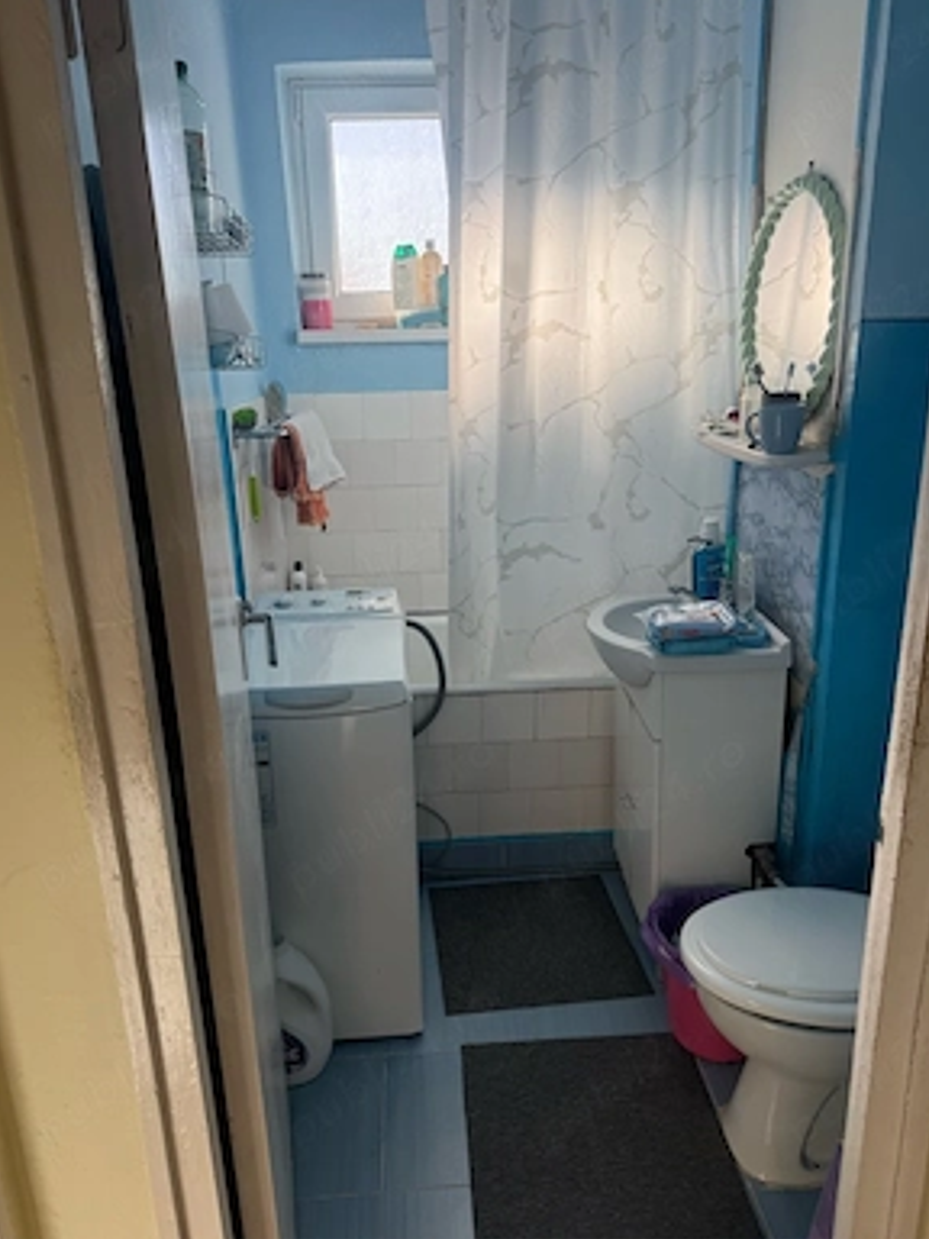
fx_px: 895
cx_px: 455
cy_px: 603
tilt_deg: -17.1
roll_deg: +1.3
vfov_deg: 69.4
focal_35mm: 25
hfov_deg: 54.9
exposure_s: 1/677
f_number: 1.78
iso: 100
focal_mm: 6.76
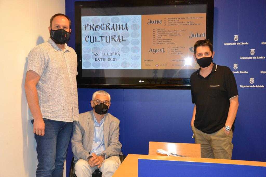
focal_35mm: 45
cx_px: 133
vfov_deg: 29.9
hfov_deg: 43.6
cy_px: 88
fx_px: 333
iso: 3200
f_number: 4.2
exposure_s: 1/60
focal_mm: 30
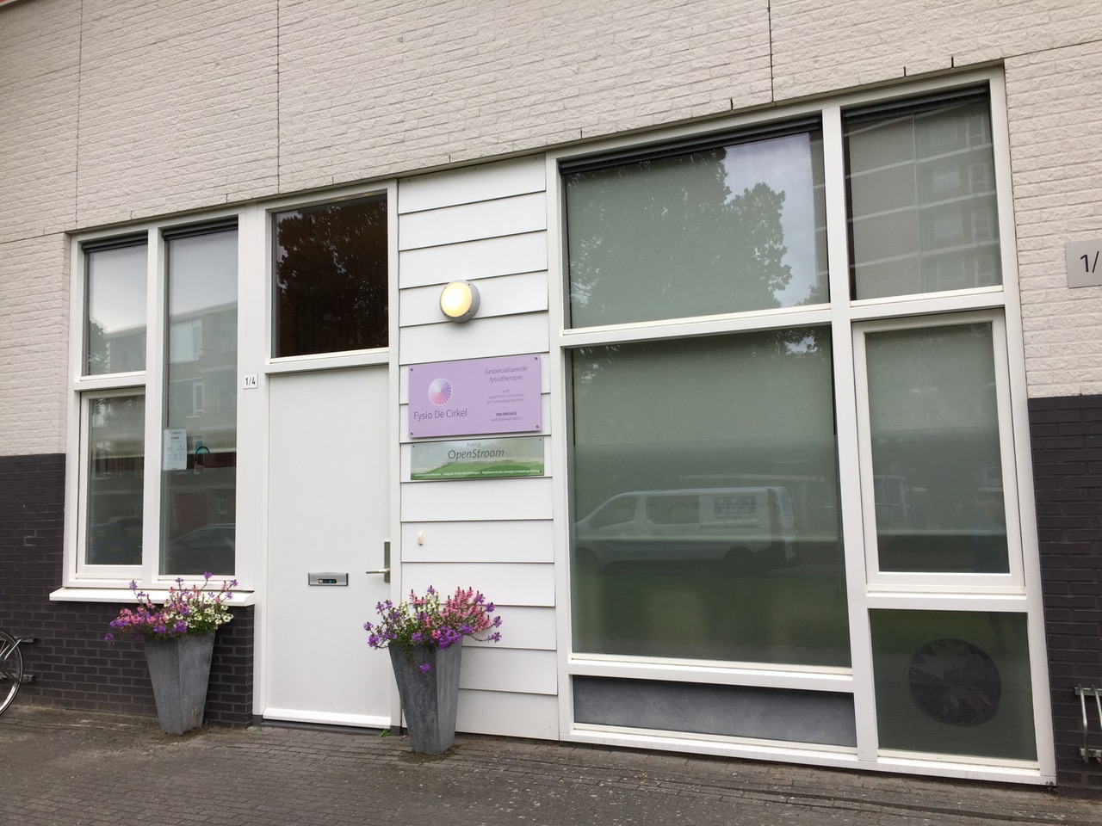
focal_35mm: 29
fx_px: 923
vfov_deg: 48.2
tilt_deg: +5.8
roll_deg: +1.3
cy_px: 413
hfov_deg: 61.7
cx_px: 551
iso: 32
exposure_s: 1/204
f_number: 2.2
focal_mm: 4.15
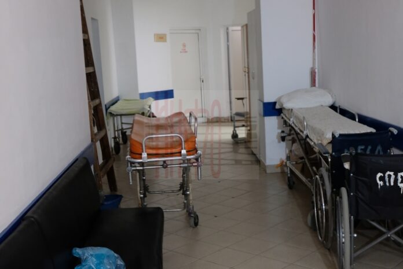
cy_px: 134
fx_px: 571
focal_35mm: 51
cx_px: 202
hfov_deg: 38.9
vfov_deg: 26.5
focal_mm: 34
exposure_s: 1/25
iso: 3200
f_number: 5
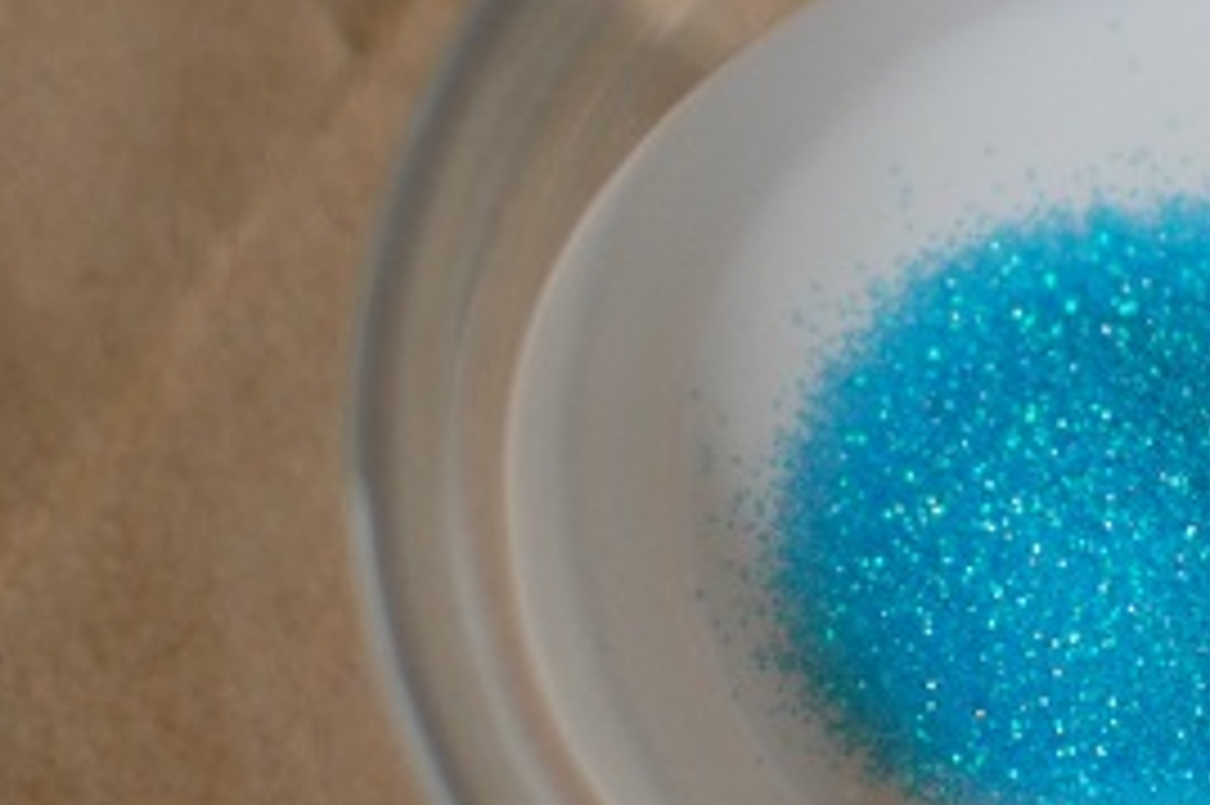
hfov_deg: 17.3
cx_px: 967
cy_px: 295
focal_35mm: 117
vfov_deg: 11.7
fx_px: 3934
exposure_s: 1/1250
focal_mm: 35
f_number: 1.8
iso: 800
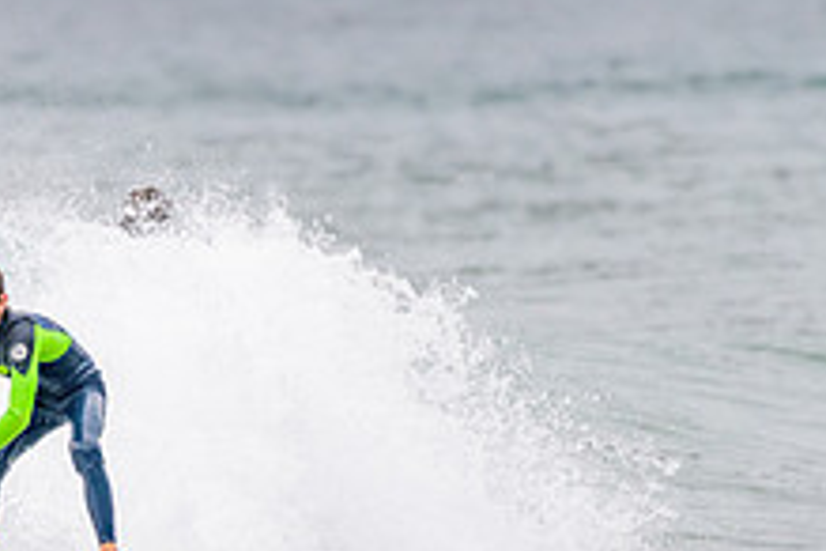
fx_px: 37282
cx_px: -119
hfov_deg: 1.3
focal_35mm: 1625
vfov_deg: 0.8
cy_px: 414
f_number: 5.6
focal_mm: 500
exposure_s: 1/800
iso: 720
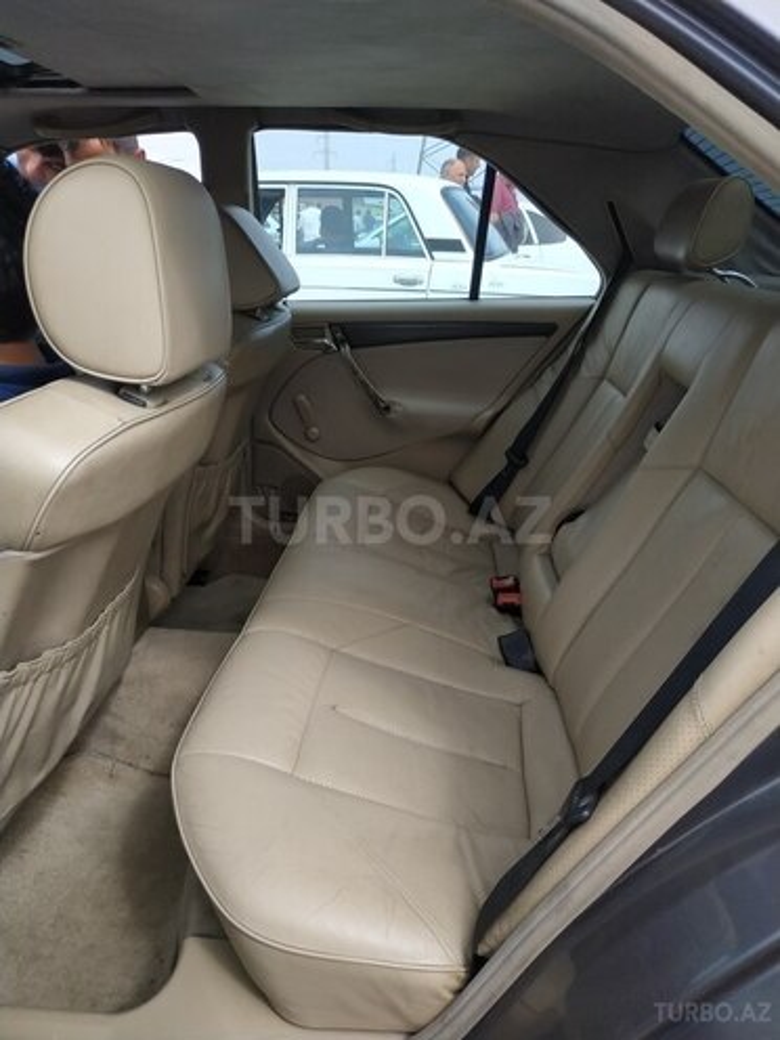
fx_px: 721
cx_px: 390
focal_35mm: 24
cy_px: 520
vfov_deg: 71.6
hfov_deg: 56.8
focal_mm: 3.94
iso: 200
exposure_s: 1/1369
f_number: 1.9
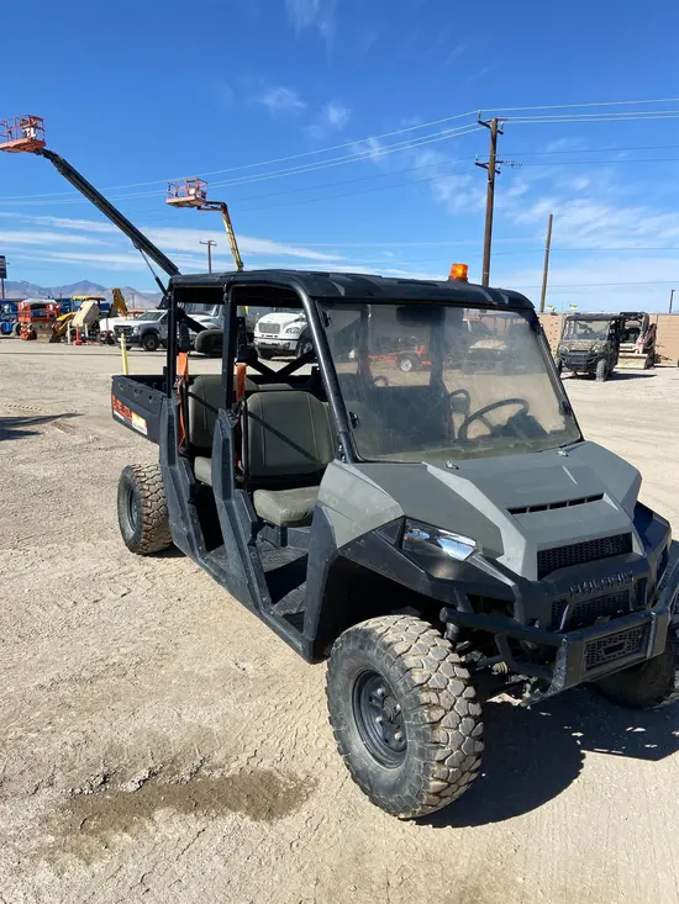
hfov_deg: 53.1
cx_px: 340
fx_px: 680
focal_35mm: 26
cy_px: 452
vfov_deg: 67.3
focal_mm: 4.25
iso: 32
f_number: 1.8
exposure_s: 1/3401
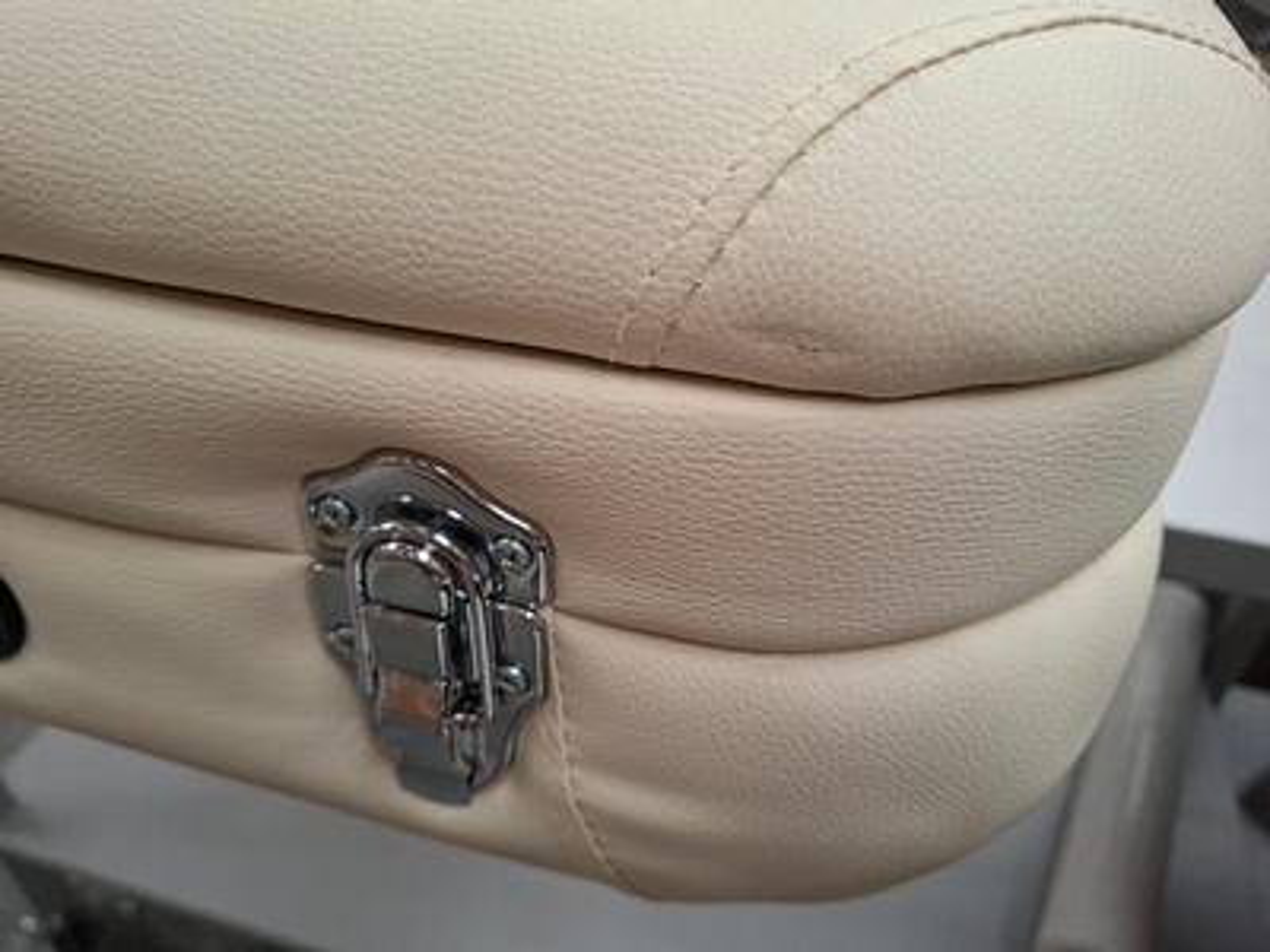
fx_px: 844
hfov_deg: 73.9
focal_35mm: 23
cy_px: 476
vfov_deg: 58.9
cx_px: 635
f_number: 1.8
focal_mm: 5.54
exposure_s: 1/100
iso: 125
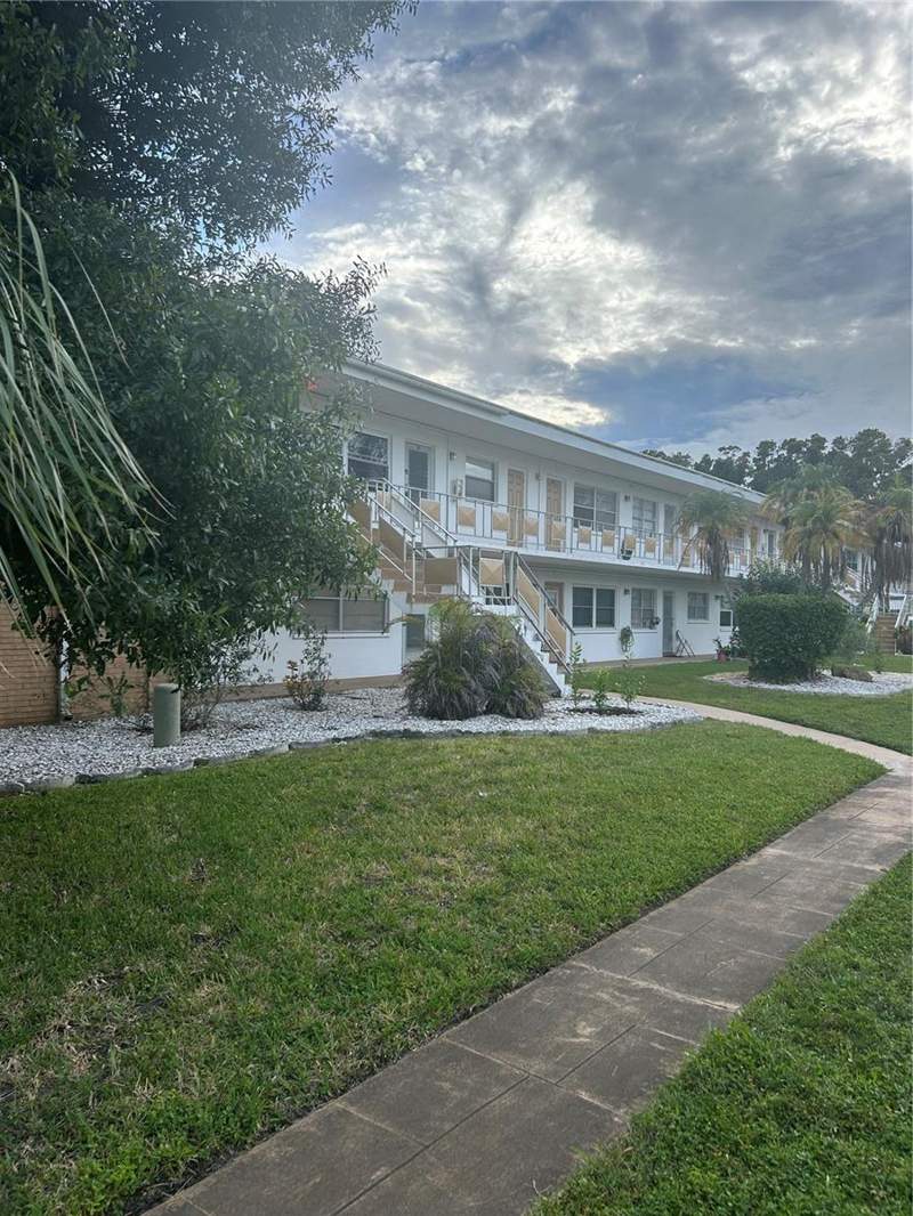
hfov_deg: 53.1
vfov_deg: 67.3
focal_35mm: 26
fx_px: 914
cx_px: 456
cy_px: 608
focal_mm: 5.7
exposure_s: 1/1361
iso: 50
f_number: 1.5
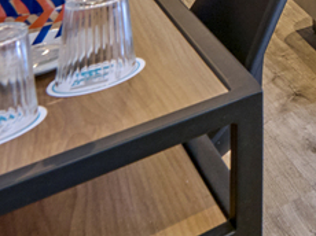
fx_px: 547
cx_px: 661
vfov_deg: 20.7
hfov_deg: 18.2
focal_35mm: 60
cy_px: -119
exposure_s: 1/2
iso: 100
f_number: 9
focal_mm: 14
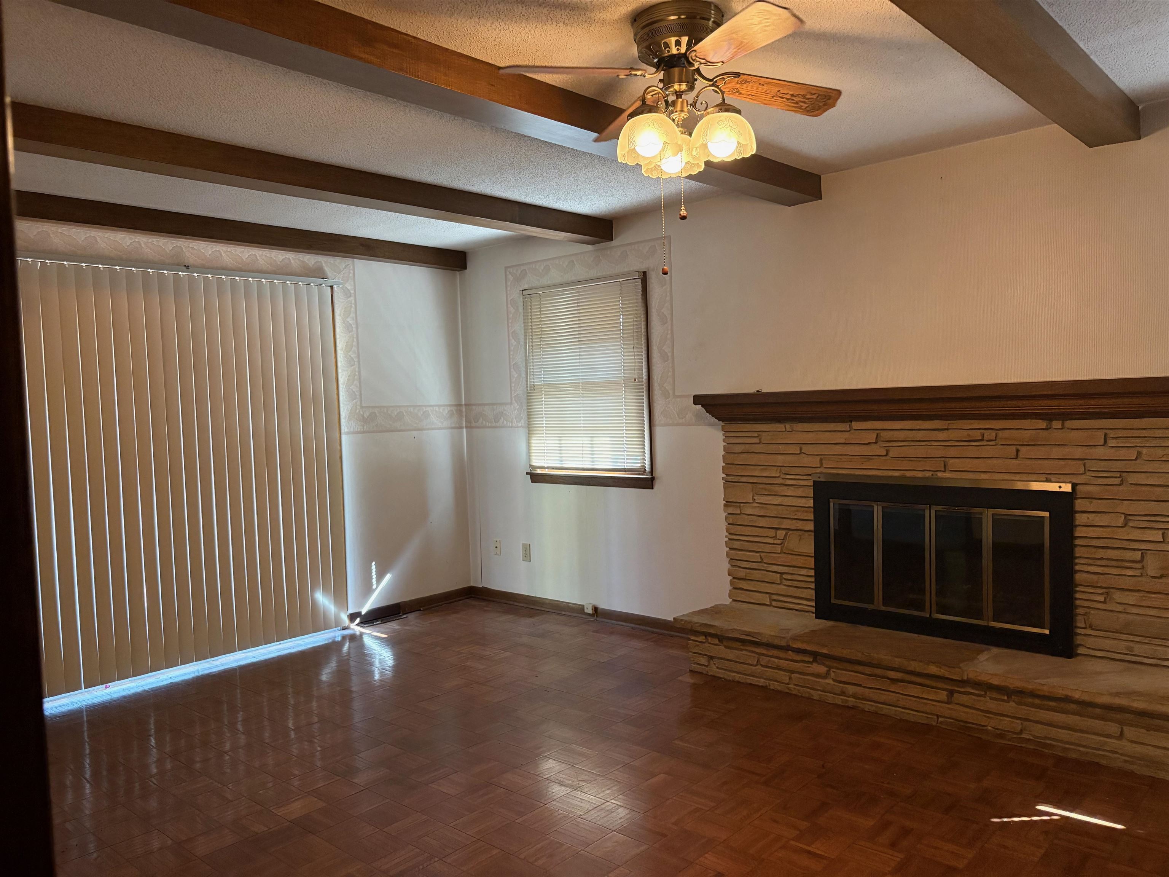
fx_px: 878
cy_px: 438
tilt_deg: -3.2
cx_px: 584
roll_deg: +1.2
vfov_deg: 53.1
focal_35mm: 26
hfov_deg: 67.3
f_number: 1.6
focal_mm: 5.96
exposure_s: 1/60
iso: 500
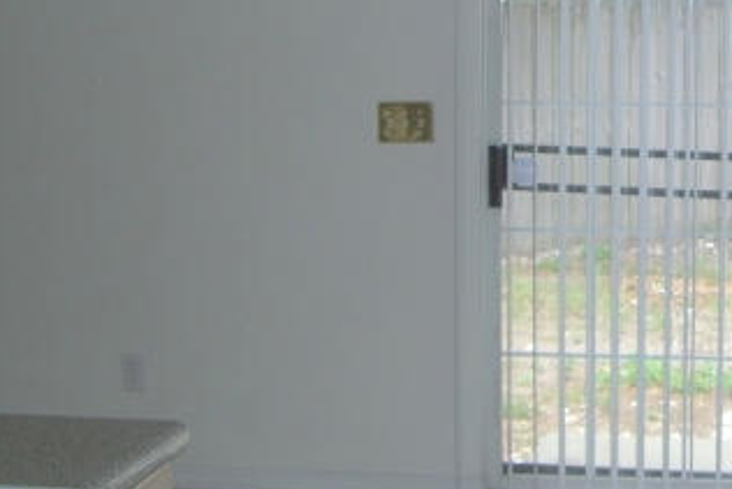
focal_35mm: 80
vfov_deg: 17.0
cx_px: 732
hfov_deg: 24.2
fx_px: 1627
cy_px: 146
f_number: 2.7
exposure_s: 1/100
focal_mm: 6.2
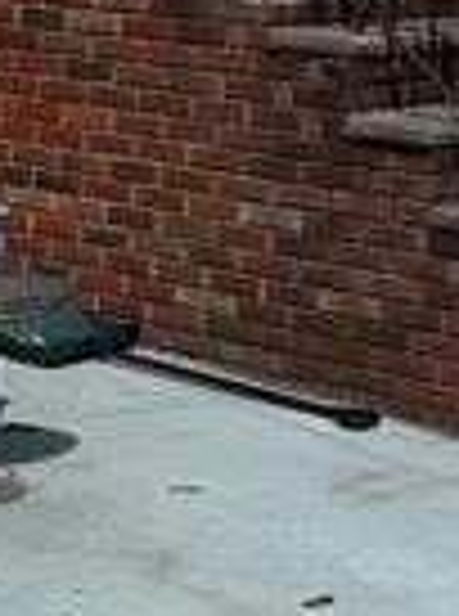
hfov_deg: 10.9
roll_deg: -2.1
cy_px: 369
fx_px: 2398
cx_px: 117
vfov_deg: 14.6
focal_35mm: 135
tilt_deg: -12.2
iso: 80
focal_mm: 6.76
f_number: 1.78
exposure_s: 1/9091
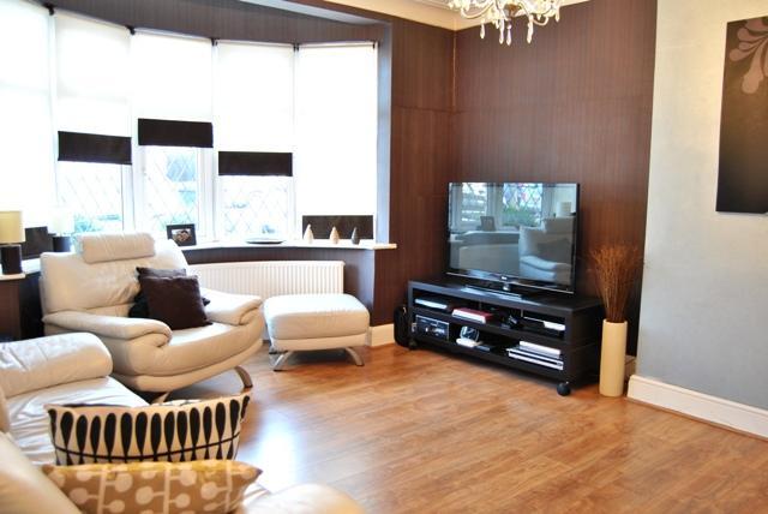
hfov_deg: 64.5
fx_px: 609
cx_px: 384
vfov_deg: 45.8
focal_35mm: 28
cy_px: 257
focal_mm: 19
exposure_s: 1/6
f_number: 3.5
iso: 200
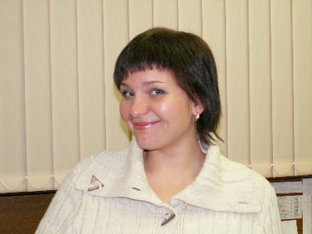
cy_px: 117
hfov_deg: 28.6
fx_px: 613
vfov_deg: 21.6
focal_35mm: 68
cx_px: 156
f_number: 3.2
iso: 160
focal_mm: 11.42
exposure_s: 1/40
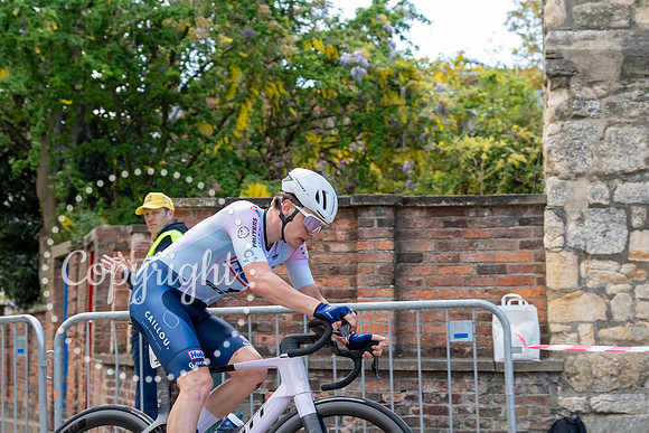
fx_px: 1262
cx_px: 324
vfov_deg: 19.5
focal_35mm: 70
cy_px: 216
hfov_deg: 28.8
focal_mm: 70
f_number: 5
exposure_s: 1/1000
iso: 1600
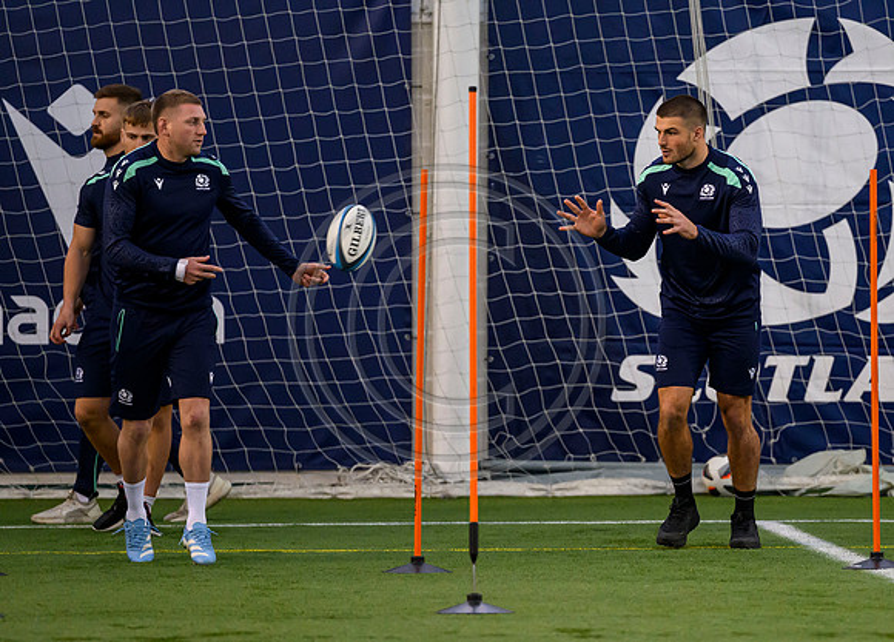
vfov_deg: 4.6
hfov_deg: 6.3
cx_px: 682
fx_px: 8074
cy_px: 336
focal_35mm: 317
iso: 3200
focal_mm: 200
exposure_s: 1/500
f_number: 2.8
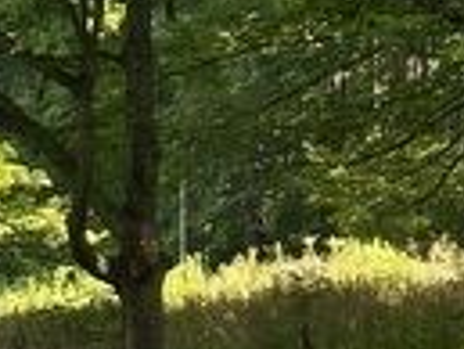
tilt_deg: -2.4
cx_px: -320
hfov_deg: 11.5
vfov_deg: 9.2
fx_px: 2160
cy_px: 367
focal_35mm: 161
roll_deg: -0.1
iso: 40
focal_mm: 5.7
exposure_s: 1/235
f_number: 1.5
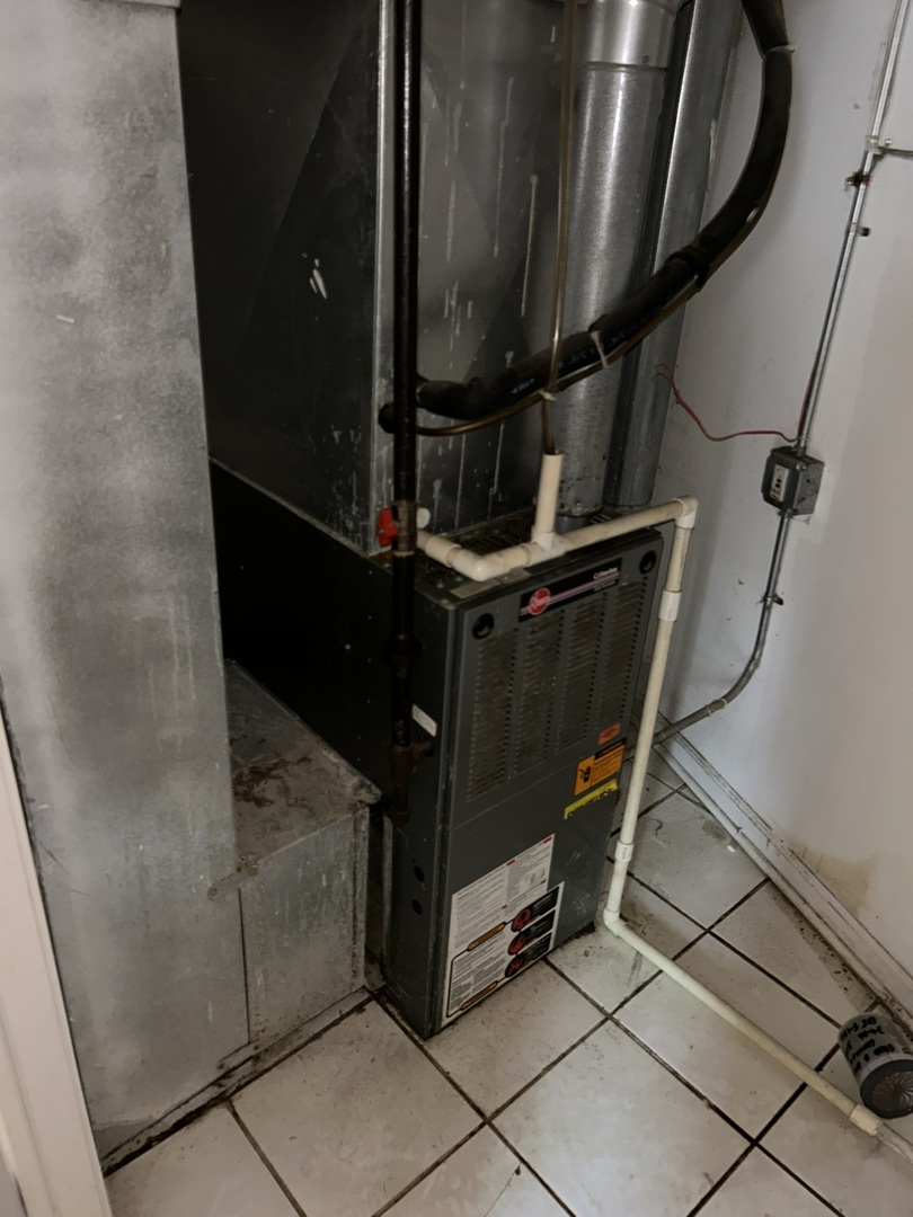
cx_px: 456
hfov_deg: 53.1
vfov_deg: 67.3
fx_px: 914
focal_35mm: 26
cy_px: 608
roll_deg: -3.9
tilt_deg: -28.1
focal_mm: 5.7
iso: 80
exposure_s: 1/5
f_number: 1.5
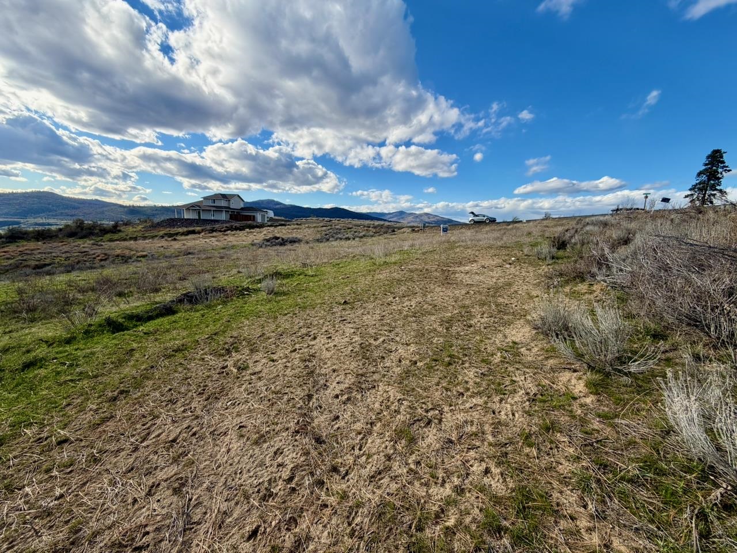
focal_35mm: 14
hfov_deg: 102.1
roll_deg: -1.5
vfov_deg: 85.7
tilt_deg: -9.0
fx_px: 298
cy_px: 276
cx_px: 368
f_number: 2.2
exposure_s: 1/770
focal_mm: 2.22
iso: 25
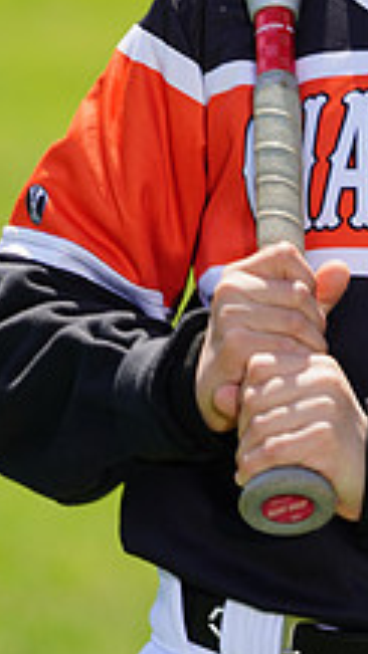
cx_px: 496
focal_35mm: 682
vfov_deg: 3.2
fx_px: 11836
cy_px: -121
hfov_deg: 1.8
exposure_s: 1/250
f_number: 8
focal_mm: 244
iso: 100
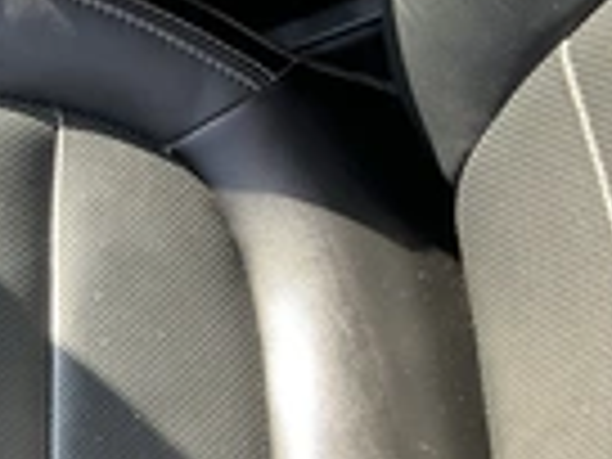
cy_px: 387
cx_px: -122
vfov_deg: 17.2
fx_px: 1503
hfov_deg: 21.4
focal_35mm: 85
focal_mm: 3
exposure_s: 1/122
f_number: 1.8
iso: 50
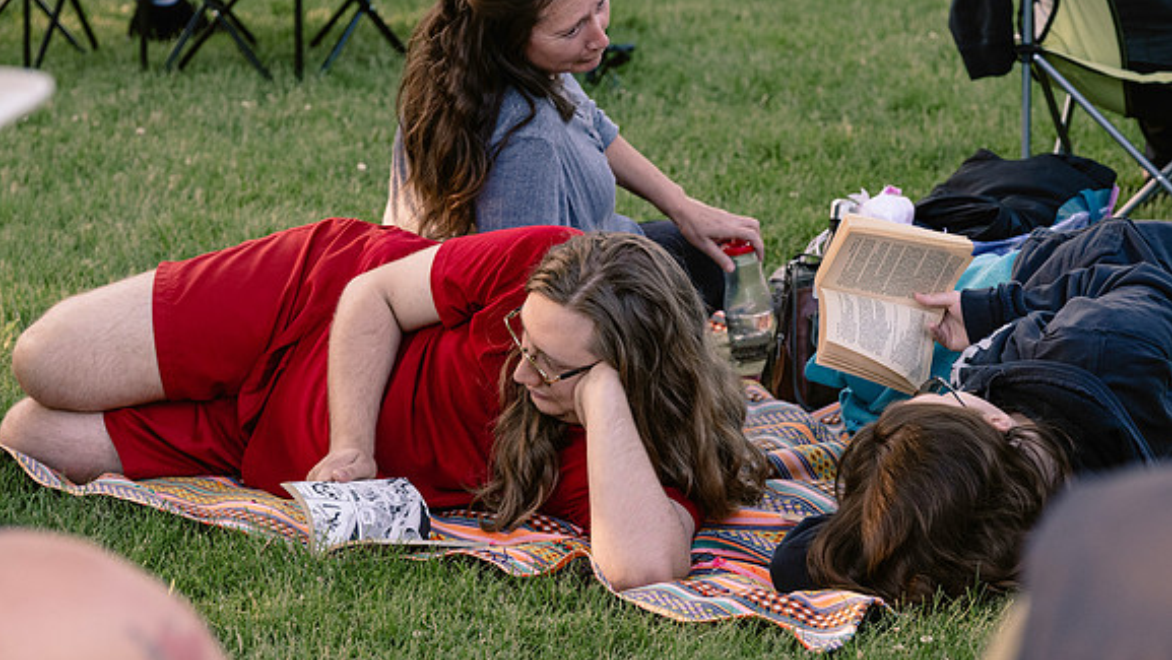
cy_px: 333
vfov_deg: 8.4
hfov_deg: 14.9
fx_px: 4477
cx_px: 597
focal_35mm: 144
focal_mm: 115
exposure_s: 1/320
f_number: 5.6
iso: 1600
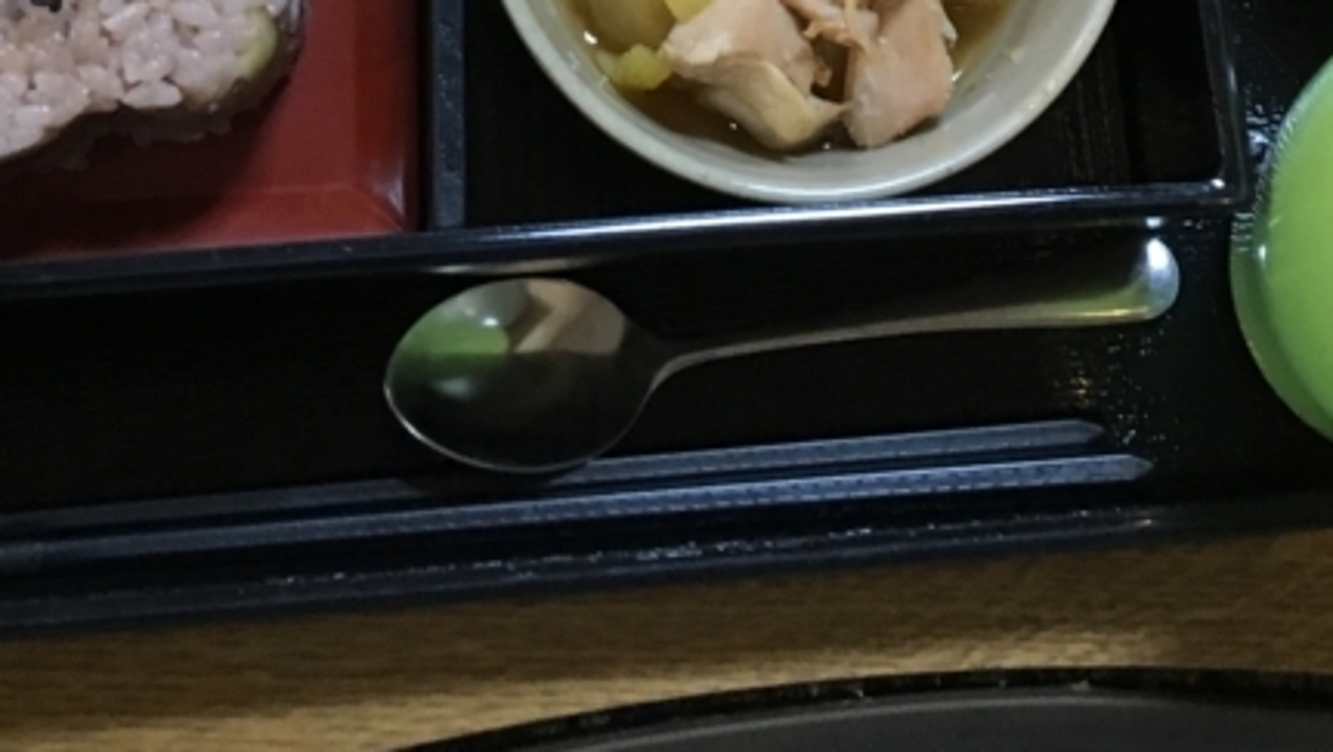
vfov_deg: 14.1
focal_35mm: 75
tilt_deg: -61.3
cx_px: 810
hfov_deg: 28.1
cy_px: -641
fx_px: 2652
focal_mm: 4.15
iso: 160
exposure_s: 1/30
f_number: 2.2
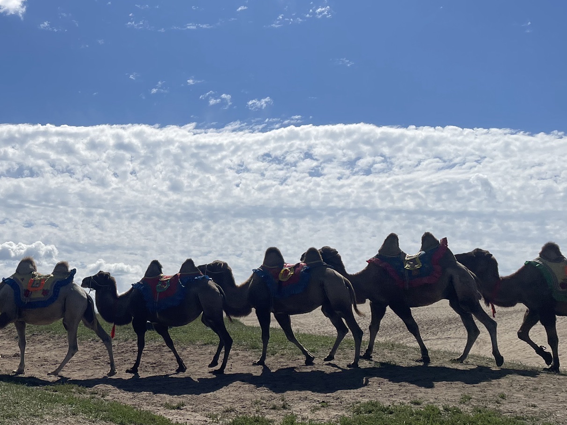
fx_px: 704
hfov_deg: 41.8
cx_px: 108
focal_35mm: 43
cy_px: 180
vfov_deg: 33.5
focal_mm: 4.2
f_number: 1.6
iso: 32
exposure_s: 1/13333
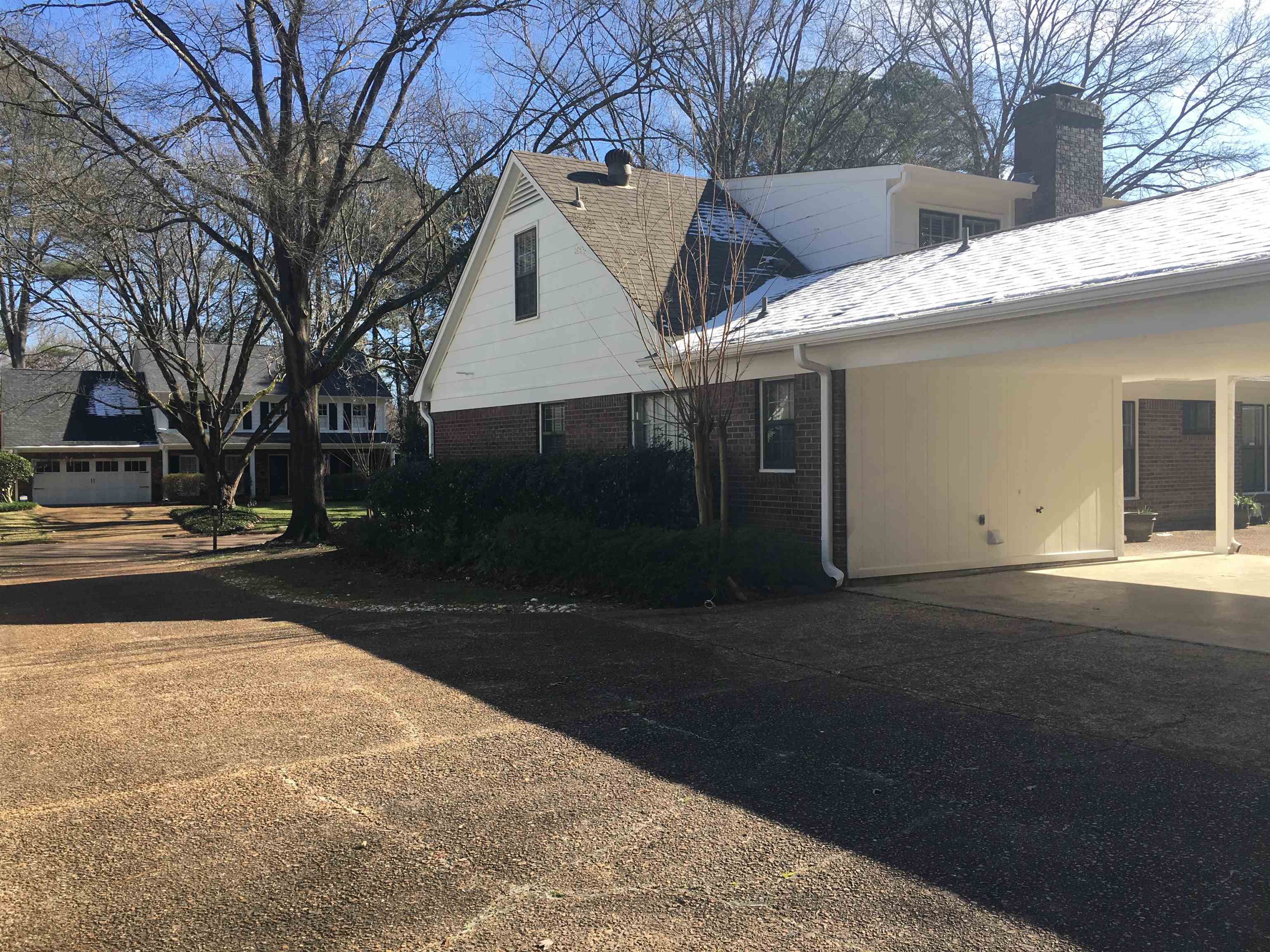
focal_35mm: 29
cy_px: 476
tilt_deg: -1.6
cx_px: 635
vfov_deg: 48.2
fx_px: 1064
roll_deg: +0.3
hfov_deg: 61.7
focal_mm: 4.15
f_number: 2.2
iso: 25
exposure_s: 1/693
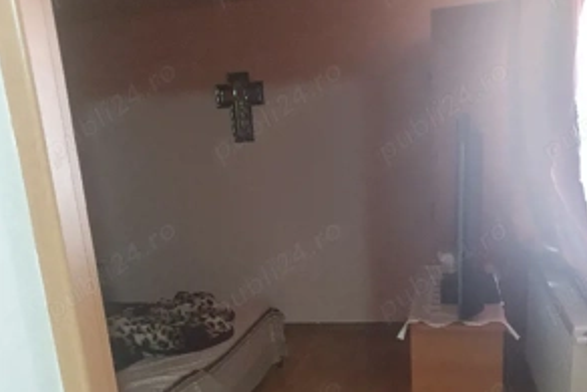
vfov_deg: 35.3
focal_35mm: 37
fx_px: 604
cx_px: 298
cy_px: 289
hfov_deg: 51.9
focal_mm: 4.32
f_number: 1.5
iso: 640
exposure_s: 1/50
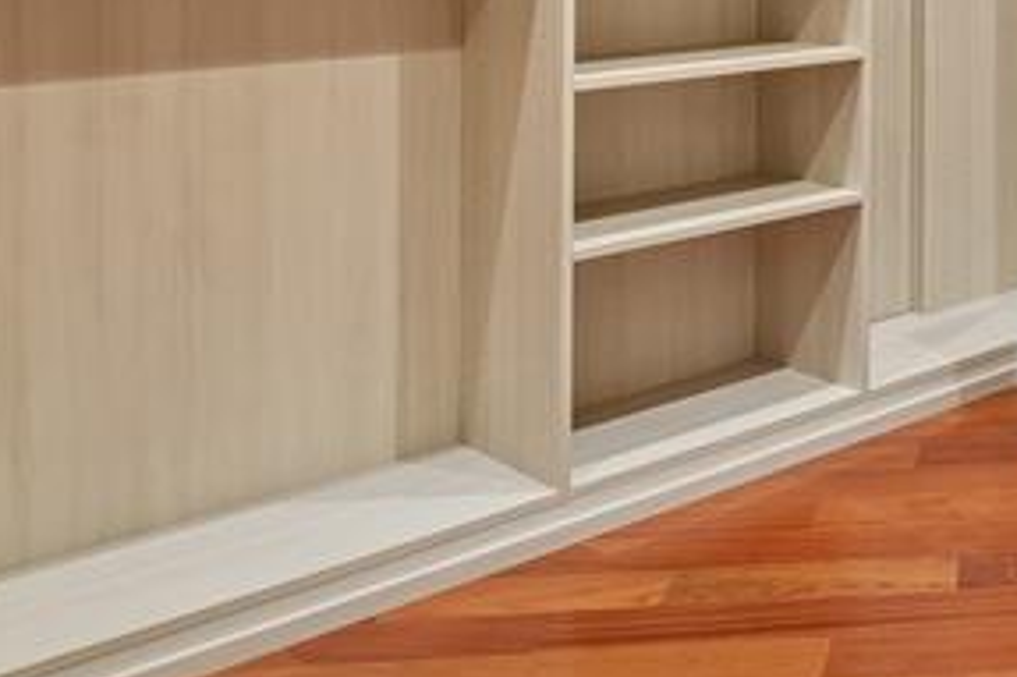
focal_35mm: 50
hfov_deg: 33.5
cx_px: 1169
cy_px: -113
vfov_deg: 24.6
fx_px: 1412
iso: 500
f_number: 8
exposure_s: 1/2
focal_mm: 14
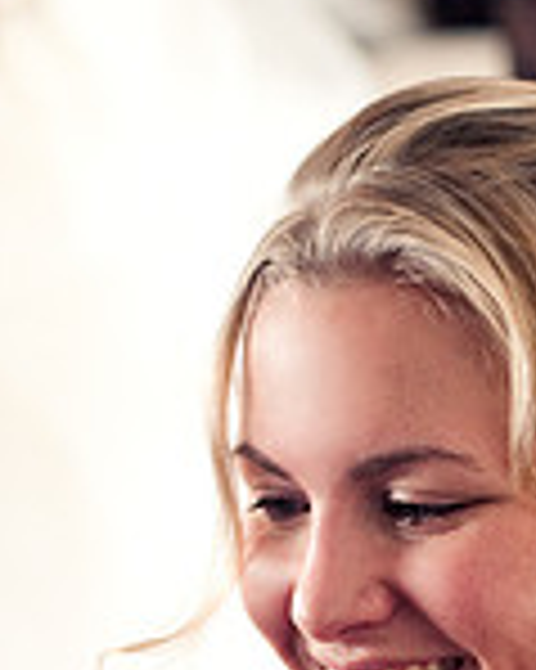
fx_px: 2819
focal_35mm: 142
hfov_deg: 10.8
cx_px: 525
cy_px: 868
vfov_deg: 13.1
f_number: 2.2
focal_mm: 50
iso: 800
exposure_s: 1/400
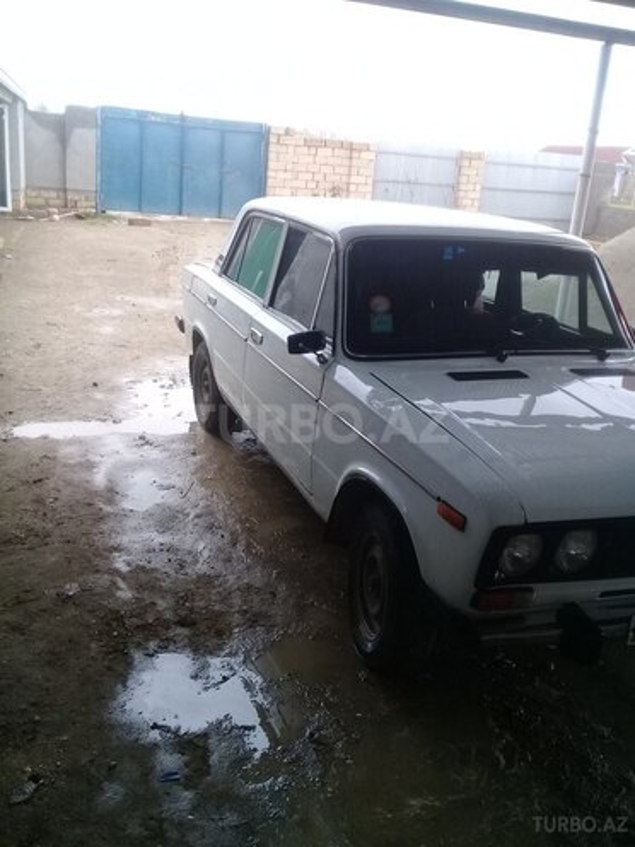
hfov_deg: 45.4
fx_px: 758
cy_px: 424
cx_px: 318
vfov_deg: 58.4
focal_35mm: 31
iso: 50
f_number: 2.2
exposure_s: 1/114
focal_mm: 3.3
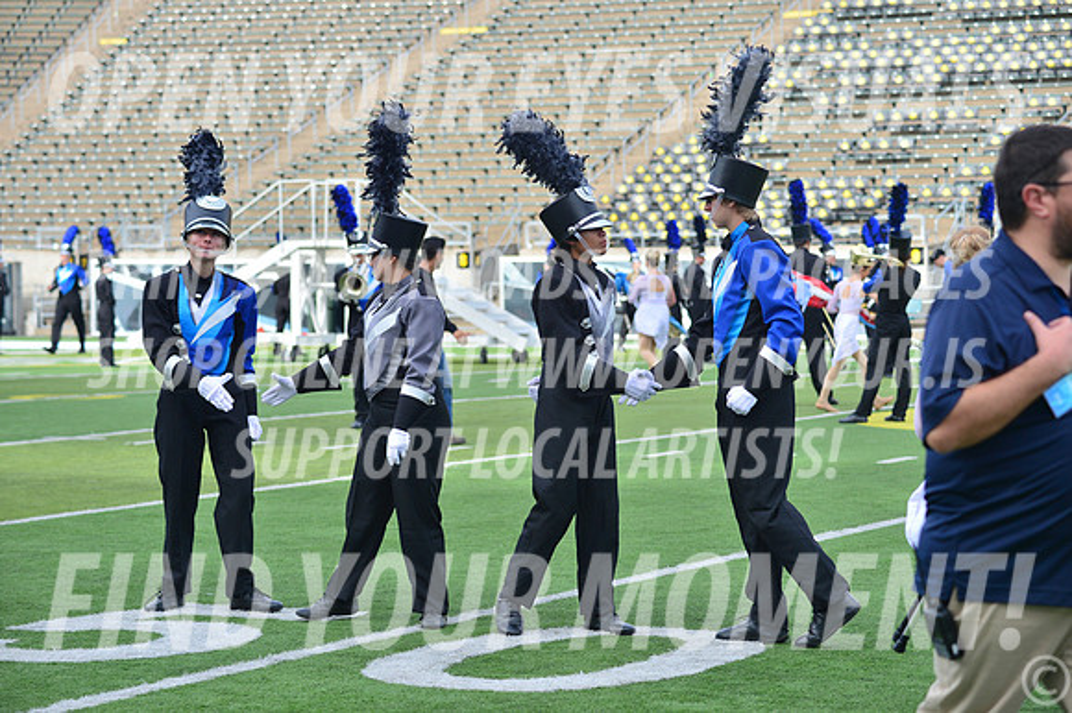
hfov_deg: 19.5
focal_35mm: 105
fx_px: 3125
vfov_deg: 13.0
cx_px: 536
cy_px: 356
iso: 200
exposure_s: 1/800
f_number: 5.6
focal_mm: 105
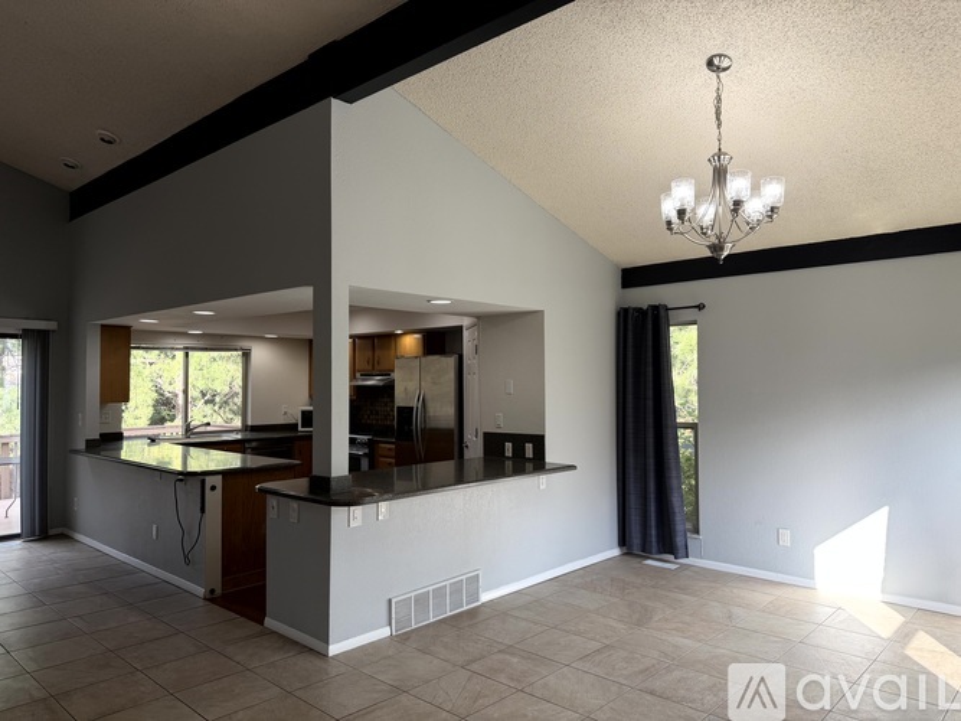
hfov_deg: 71.6
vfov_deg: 56.8
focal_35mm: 24
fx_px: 666
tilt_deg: +2.1
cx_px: 480
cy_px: 360
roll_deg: +0.3
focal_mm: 6.76
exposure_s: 1/229
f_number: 1.78
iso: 80
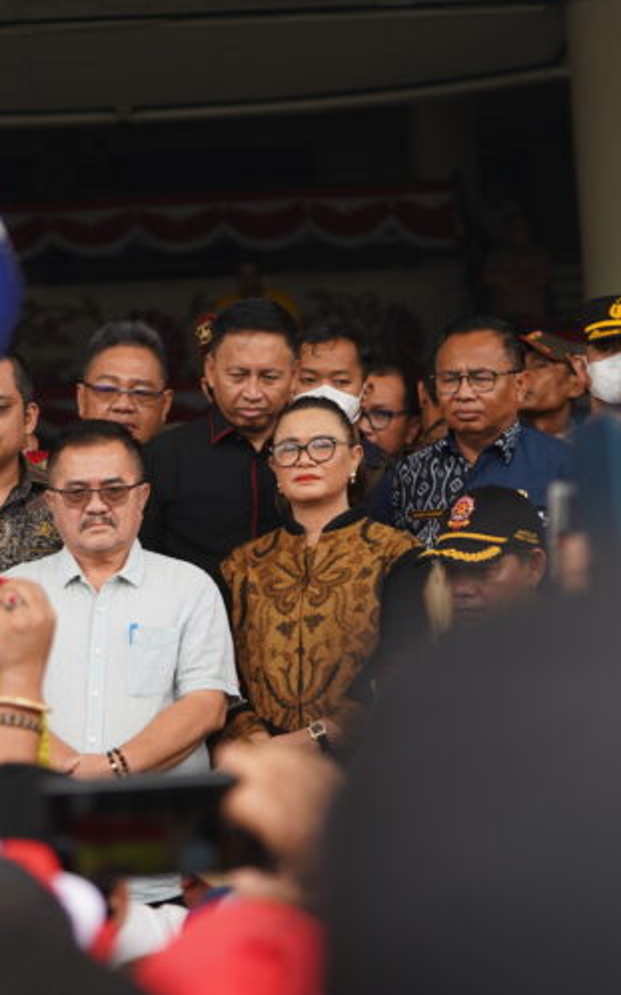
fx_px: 2980
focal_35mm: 110
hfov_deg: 11.8
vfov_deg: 18.9
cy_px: 503
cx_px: 80
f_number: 2.8
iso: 800
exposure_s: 1/2000
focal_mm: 70
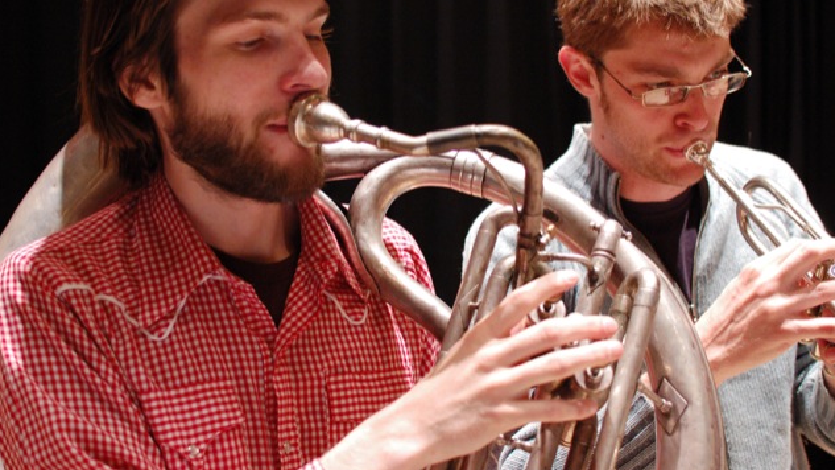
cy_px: 195
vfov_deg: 21.6
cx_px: 414
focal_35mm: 56
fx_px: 1229
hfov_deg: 37.5
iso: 1600
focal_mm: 35
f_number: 3.5
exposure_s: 1/50
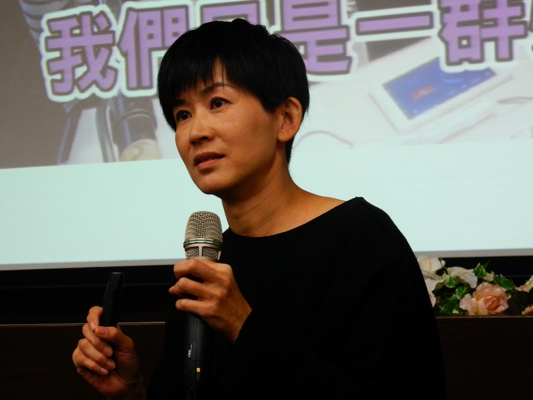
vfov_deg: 13.1
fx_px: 1740
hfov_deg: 17.4
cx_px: 274
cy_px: 201
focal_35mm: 113
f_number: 4
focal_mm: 18.1
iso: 400
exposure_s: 1/40
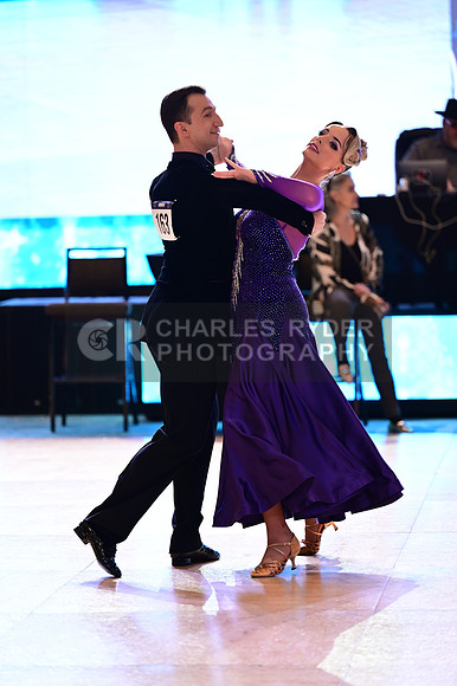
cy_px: 343
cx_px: 228
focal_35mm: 165
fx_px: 3145
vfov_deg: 12.5
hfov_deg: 8.3
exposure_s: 1/320
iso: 2000
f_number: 2.8
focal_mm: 165
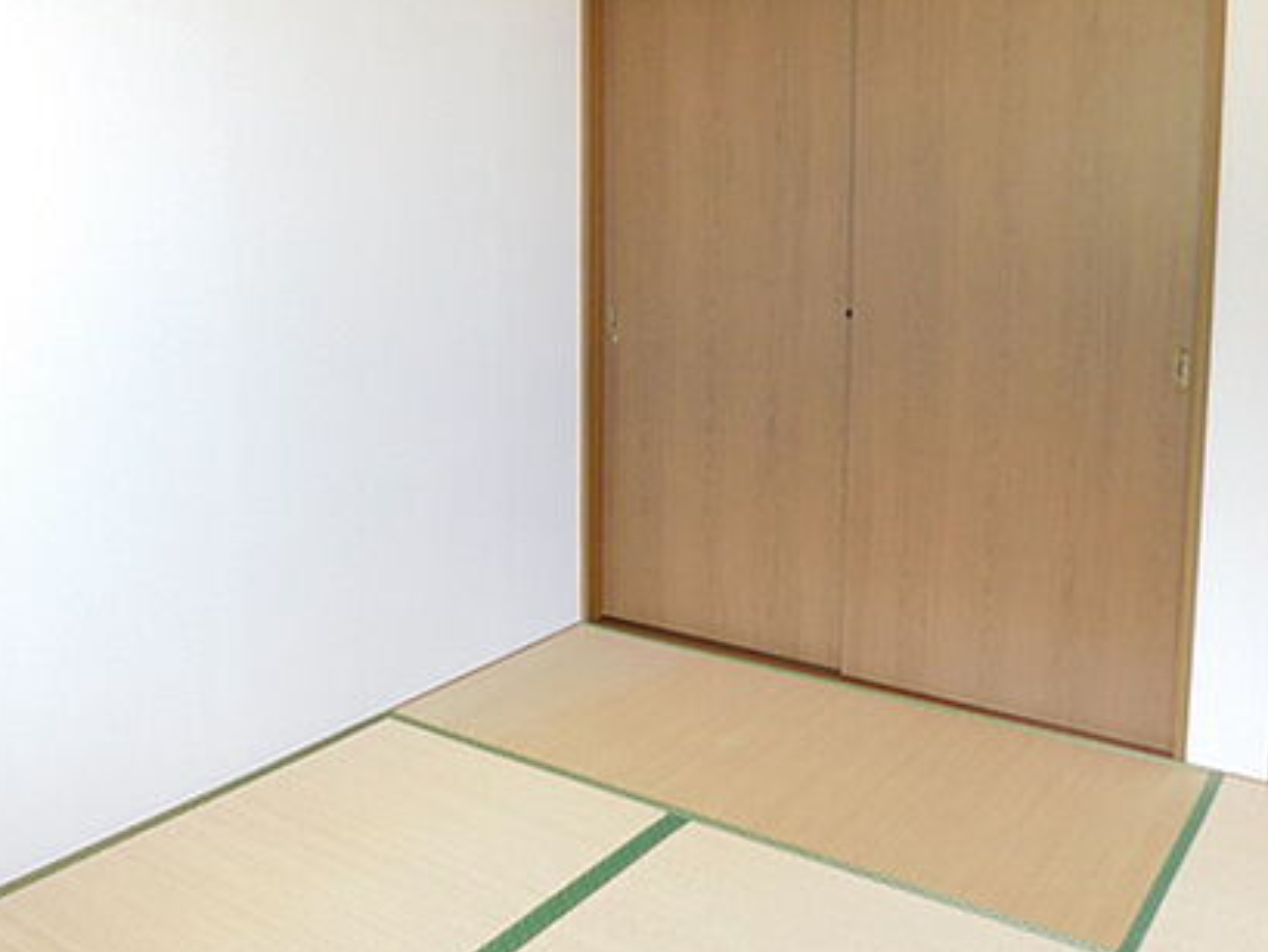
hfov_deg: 51.1
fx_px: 1319
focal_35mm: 36
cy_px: 319
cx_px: 527
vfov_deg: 39.2
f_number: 3
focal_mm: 4
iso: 180
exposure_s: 1/30
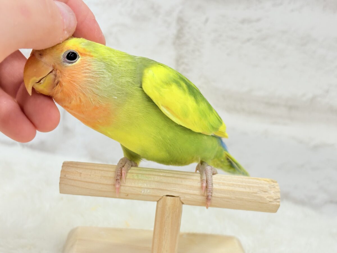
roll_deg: -6.0
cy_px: 126
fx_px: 506
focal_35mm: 52
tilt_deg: -15.2
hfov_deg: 36.8
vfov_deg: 28.0
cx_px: 168
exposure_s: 1/100
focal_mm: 5.96
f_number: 1.6
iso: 64
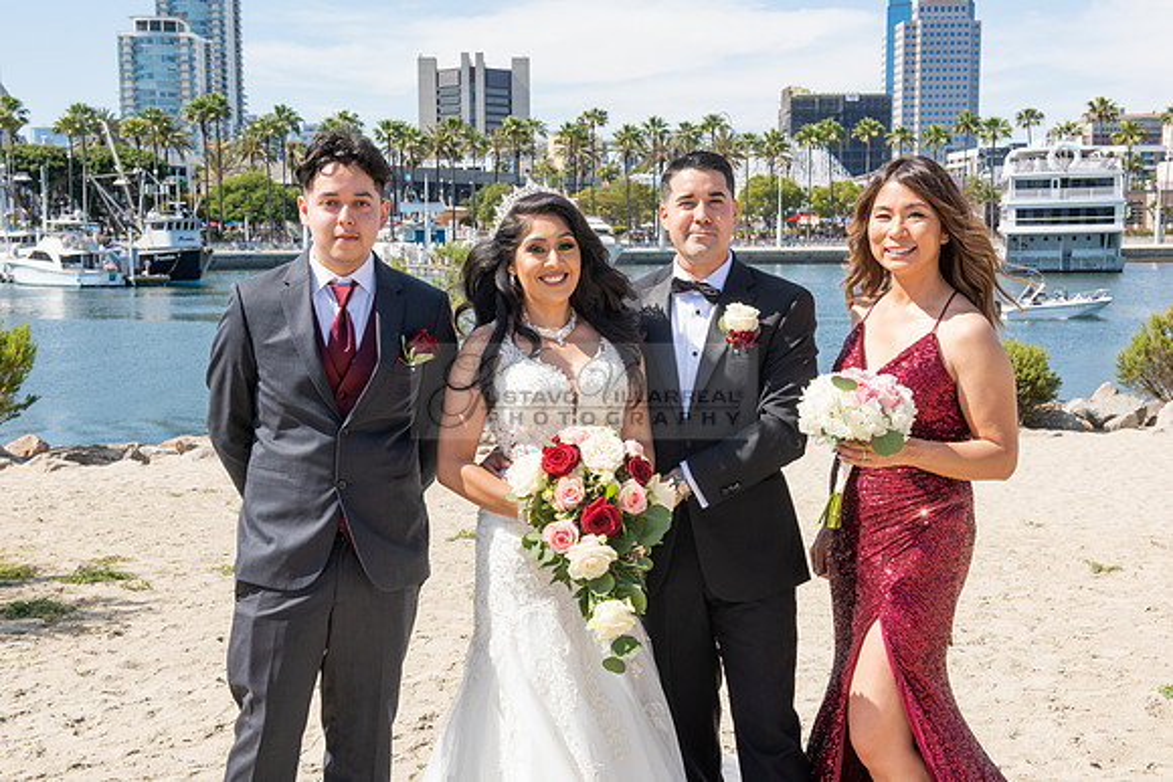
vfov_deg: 27.0
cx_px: 586
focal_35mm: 50
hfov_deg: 39.6
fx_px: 1629
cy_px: 391
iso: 200
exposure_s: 1/200
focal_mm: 50
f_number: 11
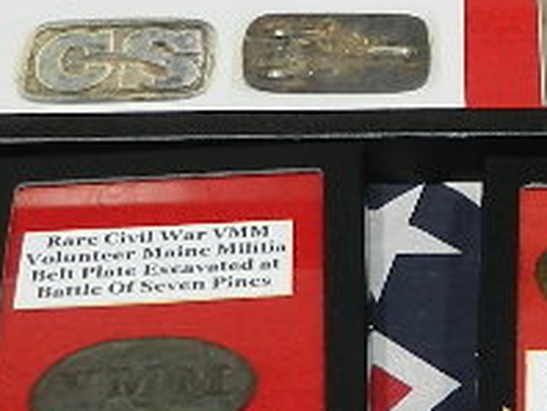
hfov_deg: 14.5
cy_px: 143
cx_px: 762
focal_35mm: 129
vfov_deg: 11.5
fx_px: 2041
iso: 80
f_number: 3.1
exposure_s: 1/60
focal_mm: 4.5
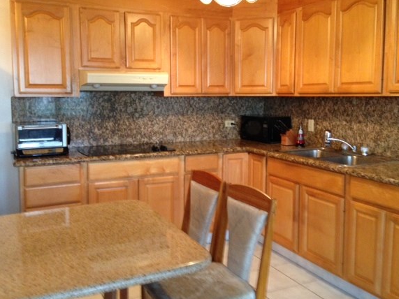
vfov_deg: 38.6
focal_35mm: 37
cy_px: 133
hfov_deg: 50.1
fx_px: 426
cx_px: 189
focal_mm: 4.12
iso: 320
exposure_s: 1/20
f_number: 2.4
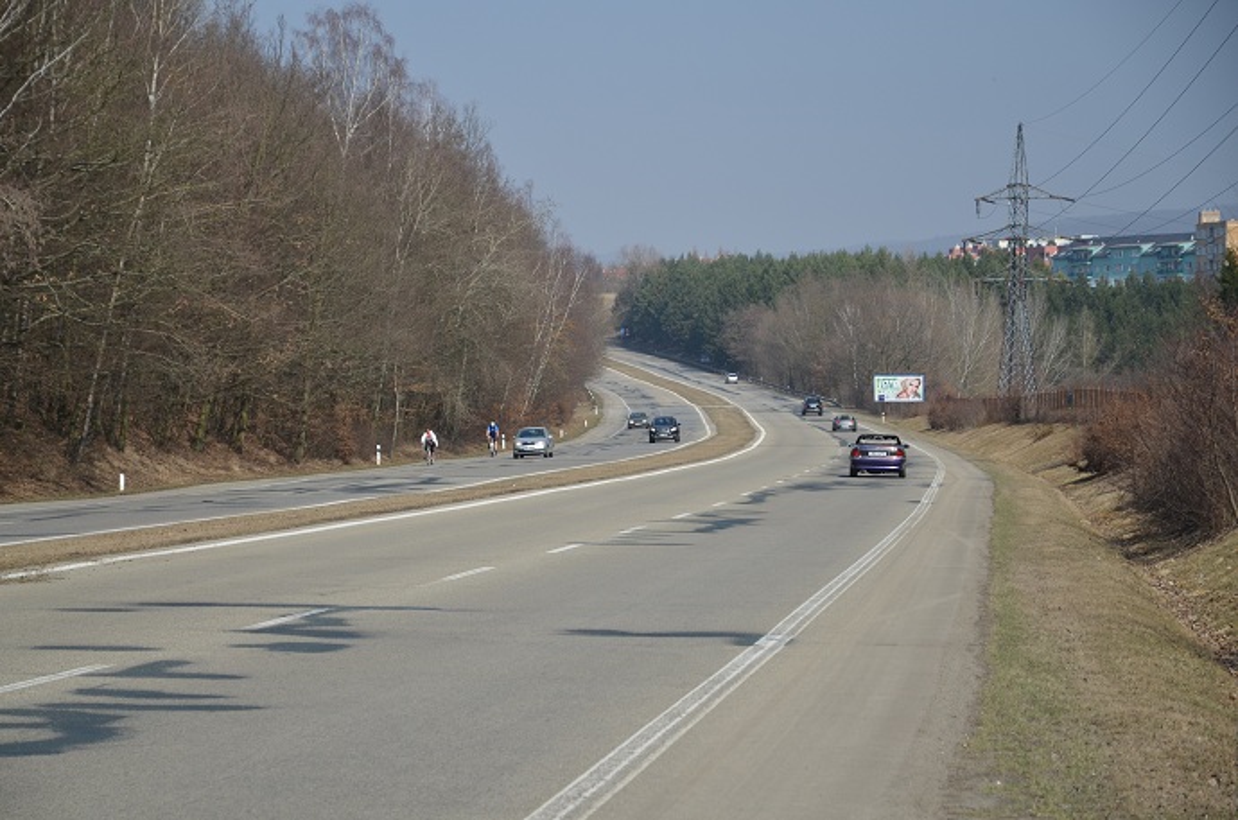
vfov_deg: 13.0
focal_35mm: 105
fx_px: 3603
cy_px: 410
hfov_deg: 19.5
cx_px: 619
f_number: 5.6
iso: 200
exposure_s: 1/500
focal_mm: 70
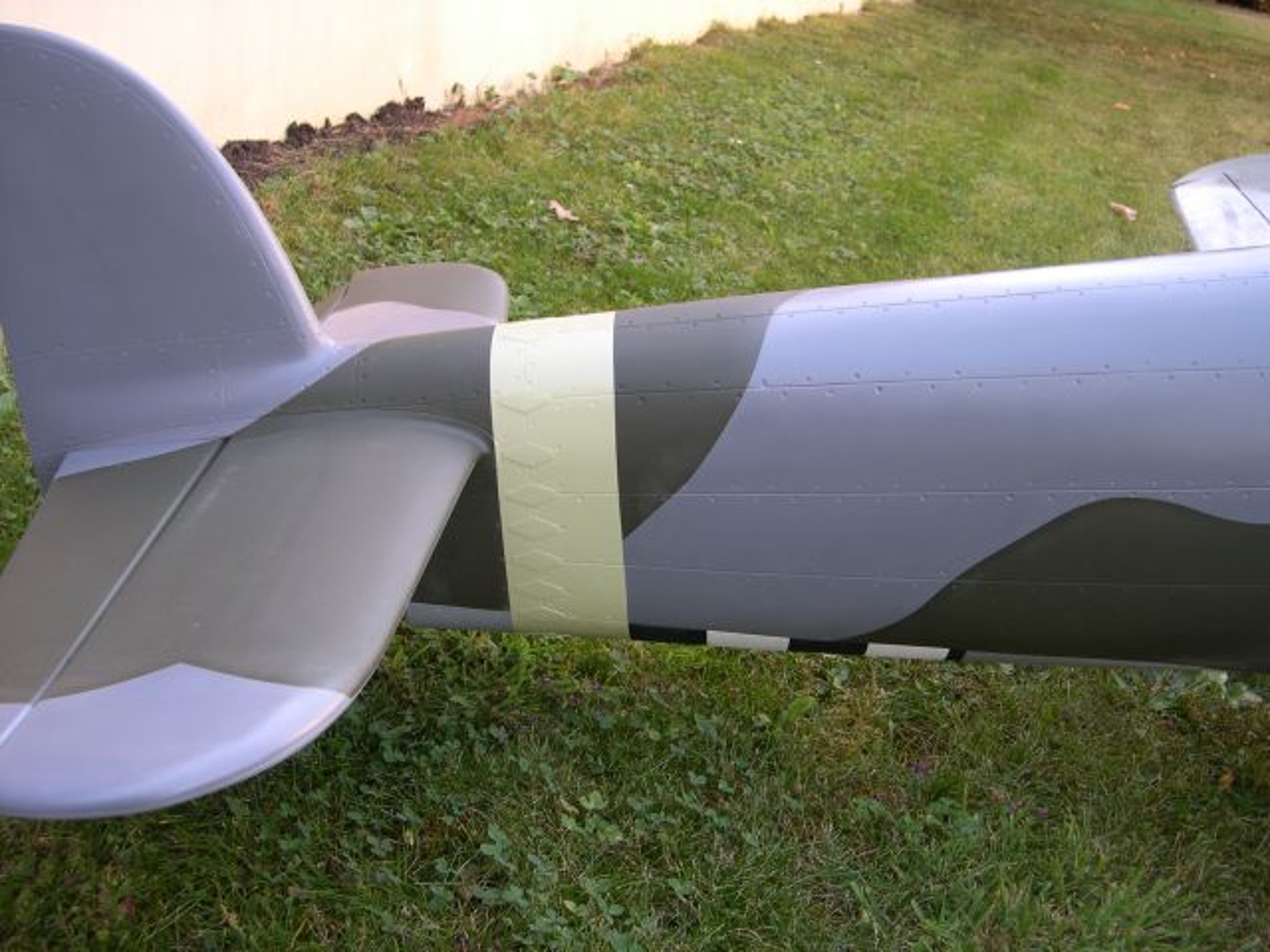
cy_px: 476
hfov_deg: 49.0
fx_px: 1394
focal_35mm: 38
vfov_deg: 37.7
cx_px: 635
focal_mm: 8
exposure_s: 1/52.8
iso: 100
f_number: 2.8
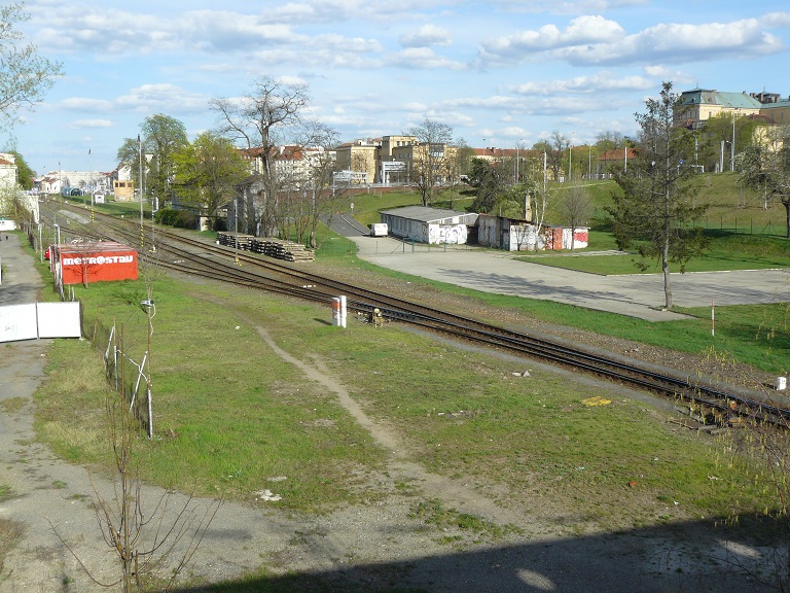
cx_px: 395
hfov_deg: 44.8
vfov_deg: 34.3
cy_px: 296
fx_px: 959
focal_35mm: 42
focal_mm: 7
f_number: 5.6
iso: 100
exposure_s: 1/320
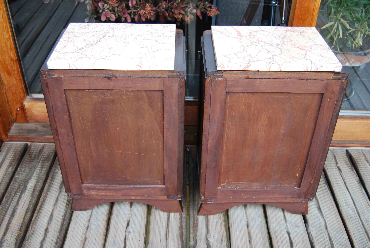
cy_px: 124
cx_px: 185
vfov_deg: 34.3
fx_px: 401
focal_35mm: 39
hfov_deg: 49.5
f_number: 4
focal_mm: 26
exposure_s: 1/50
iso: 200
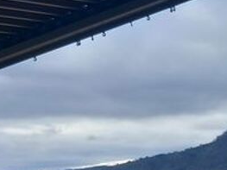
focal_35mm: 137
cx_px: -104
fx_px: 898
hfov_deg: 13.6
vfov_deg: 10.7
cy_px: -21
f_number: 1.8
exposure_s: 1/100
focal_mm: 4
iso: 25
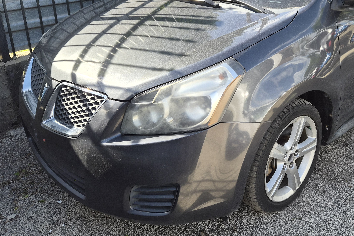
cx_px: 245
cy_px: 76
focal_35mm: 35
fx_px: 344
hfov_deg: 53.0
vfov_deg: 37.4
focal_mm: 5.4
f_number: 1.8
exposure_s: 1/1252
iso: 80
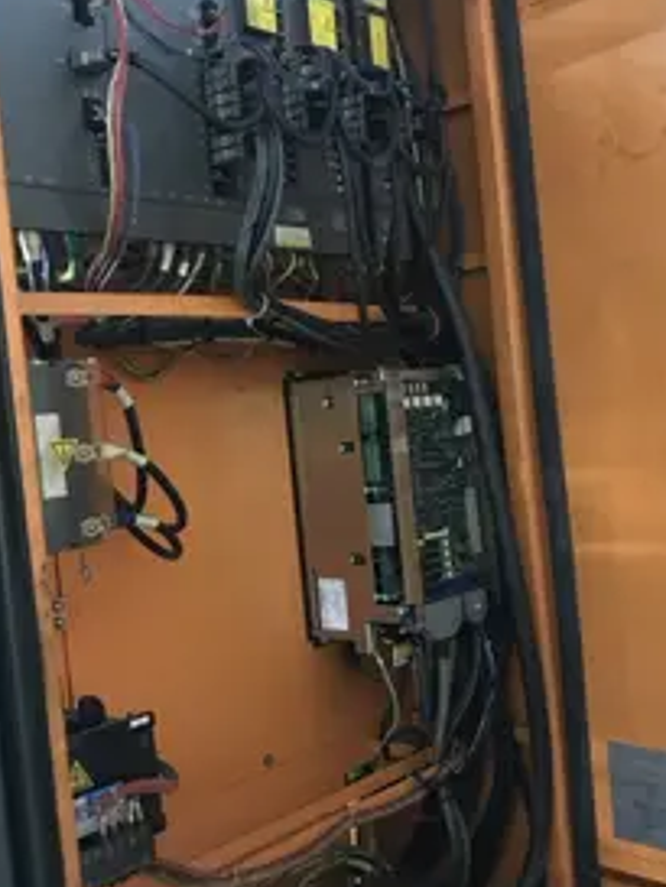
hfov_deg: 35.1
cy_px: 461
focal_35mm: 41
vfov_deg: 45.7
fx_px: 1051
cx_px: 380
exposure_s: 1/4
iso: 160
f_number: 1.8
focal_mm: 4
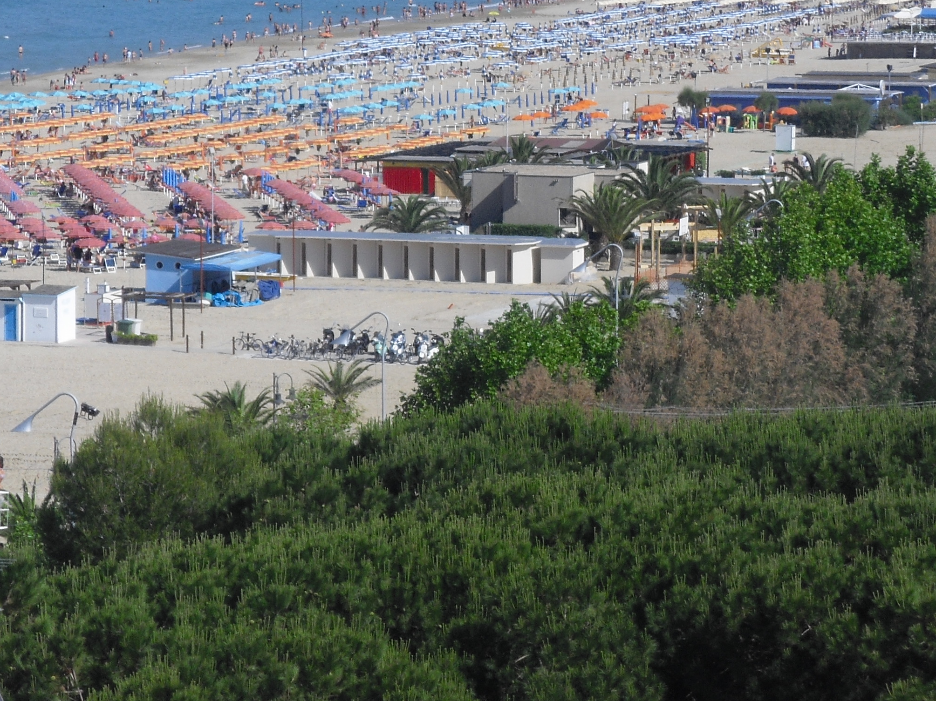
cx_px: 465
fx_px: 4920
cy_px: 135
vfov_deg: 8.1
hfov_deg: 10.9
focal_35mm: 182
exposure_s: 1/400
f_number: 5.9
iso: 64
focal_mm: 18.6
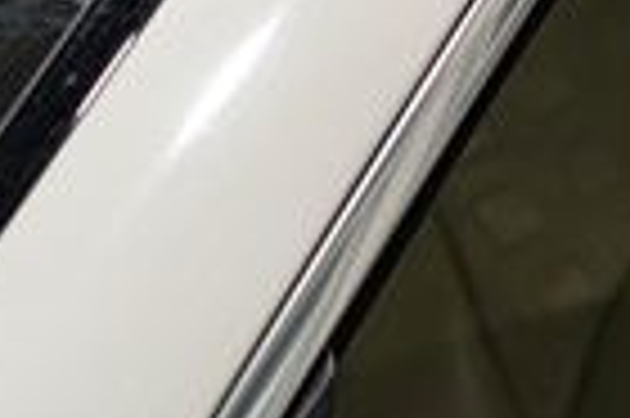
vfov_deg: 5.0
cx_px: 328
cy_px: -209
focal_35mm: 270
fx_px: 4719
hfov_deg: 7.6
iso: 1600
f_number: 4
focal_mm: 59
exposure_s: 1/125
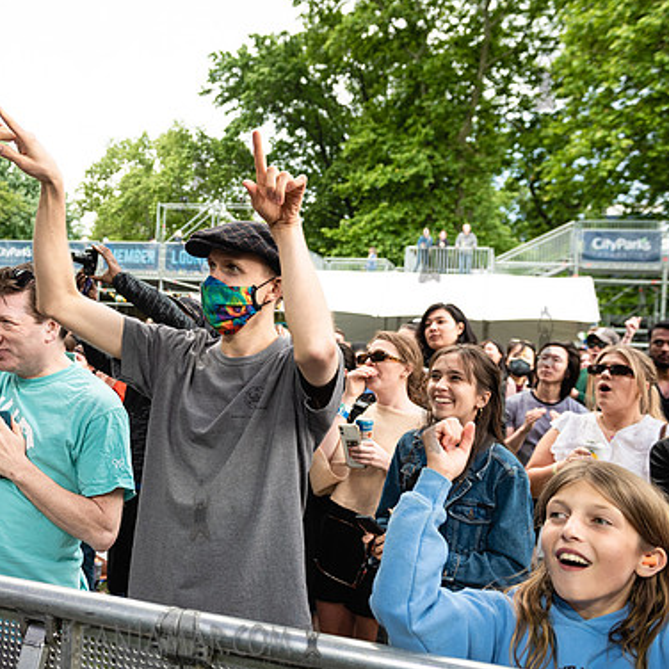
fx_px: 831
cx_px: 199
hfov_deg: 43.0
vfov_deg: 43.9
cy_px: 337
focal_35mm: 38
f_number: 4
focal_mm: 29
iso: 500
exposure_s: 1/320
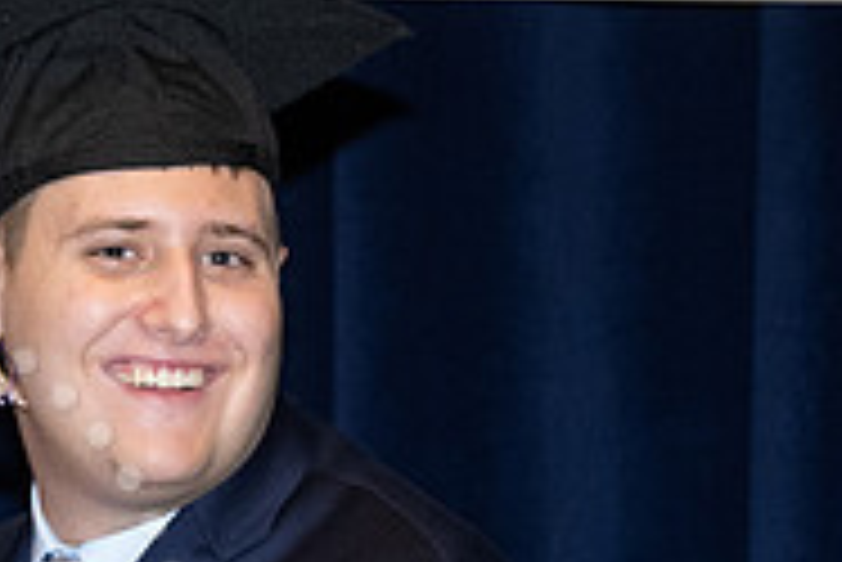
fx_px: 12242
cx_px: 261
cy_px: 1320
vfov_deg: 2.6
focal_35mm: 523
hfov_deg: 3.9
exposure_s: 1/125
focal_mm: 82
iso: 1000
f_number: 5
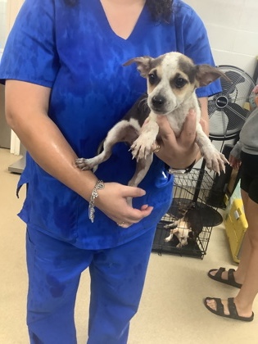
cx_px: 129
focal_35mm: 31
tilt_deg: -18.0
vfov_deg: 58.4
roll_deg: -11.0
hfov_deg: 45.4
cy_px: 172
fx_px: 308
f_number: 2.4
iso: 320
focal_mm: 3.3
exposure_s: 1/60
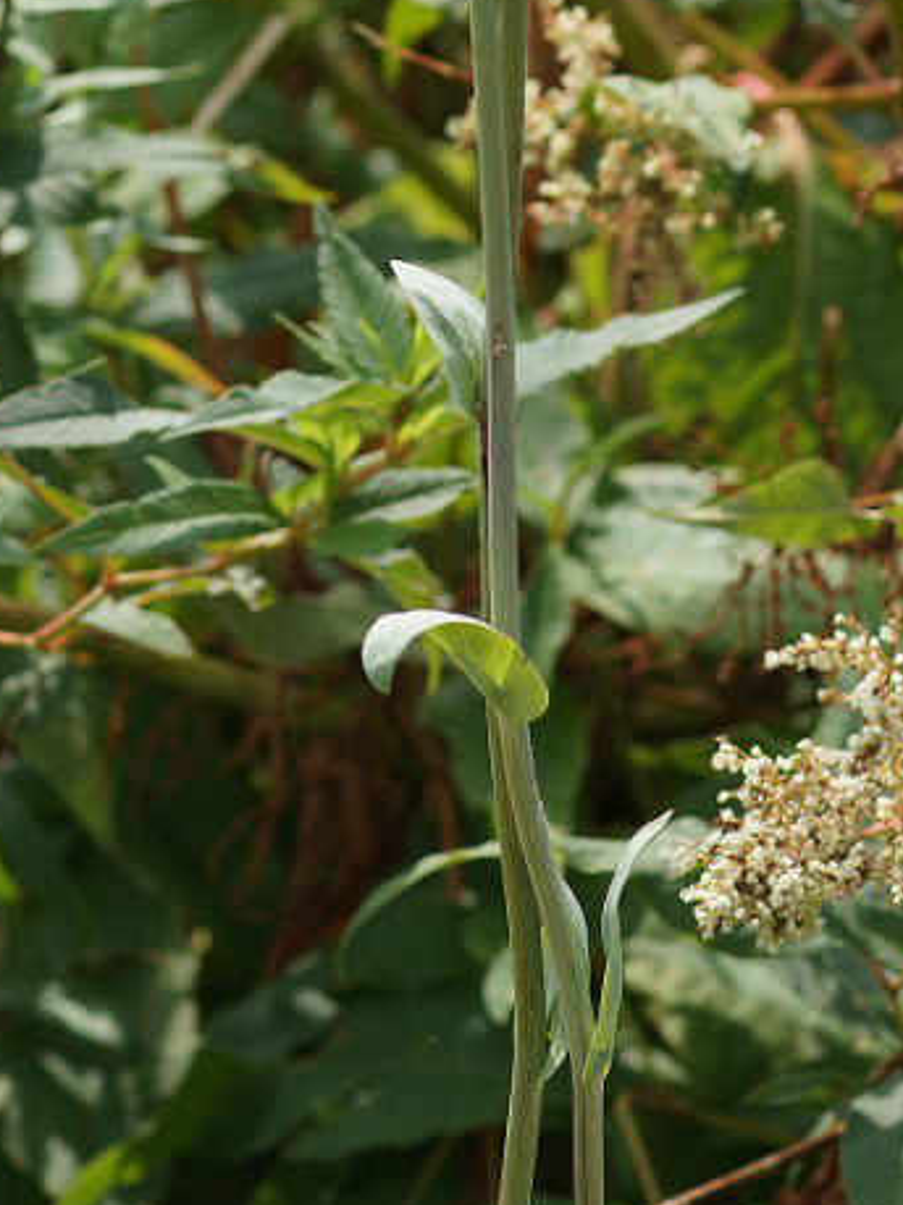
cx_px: 318
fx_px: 13119
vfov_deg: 5.2
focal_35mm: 377
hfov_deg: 3.9
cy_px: -123
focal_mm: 100
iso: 100
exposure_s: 1/320
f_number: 5.6
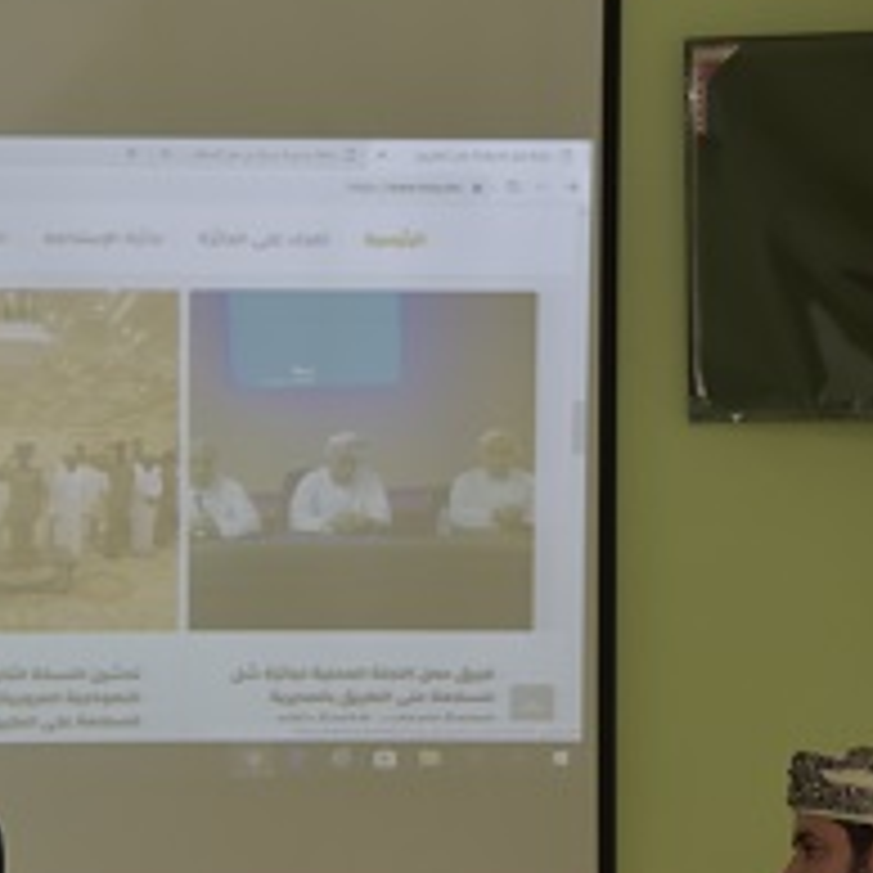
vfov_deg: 9.6
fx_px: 5193
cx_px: 250
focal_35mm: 182
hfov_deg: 9.6
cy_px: 508
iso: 800
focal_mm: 72
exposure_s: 1/125
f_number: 6.3
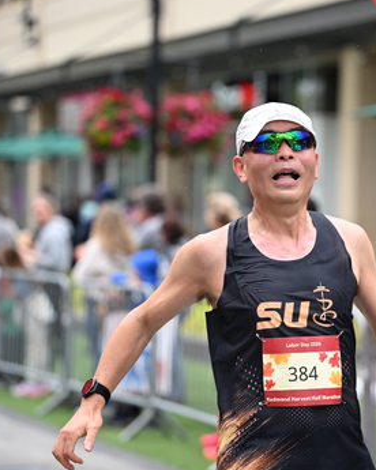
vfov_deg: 11.2
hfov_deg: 9.0
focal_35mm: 172
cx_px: 252
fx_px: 2393
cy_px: 230
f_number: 2.8
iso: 1250
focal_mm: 115
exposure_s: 1/2000
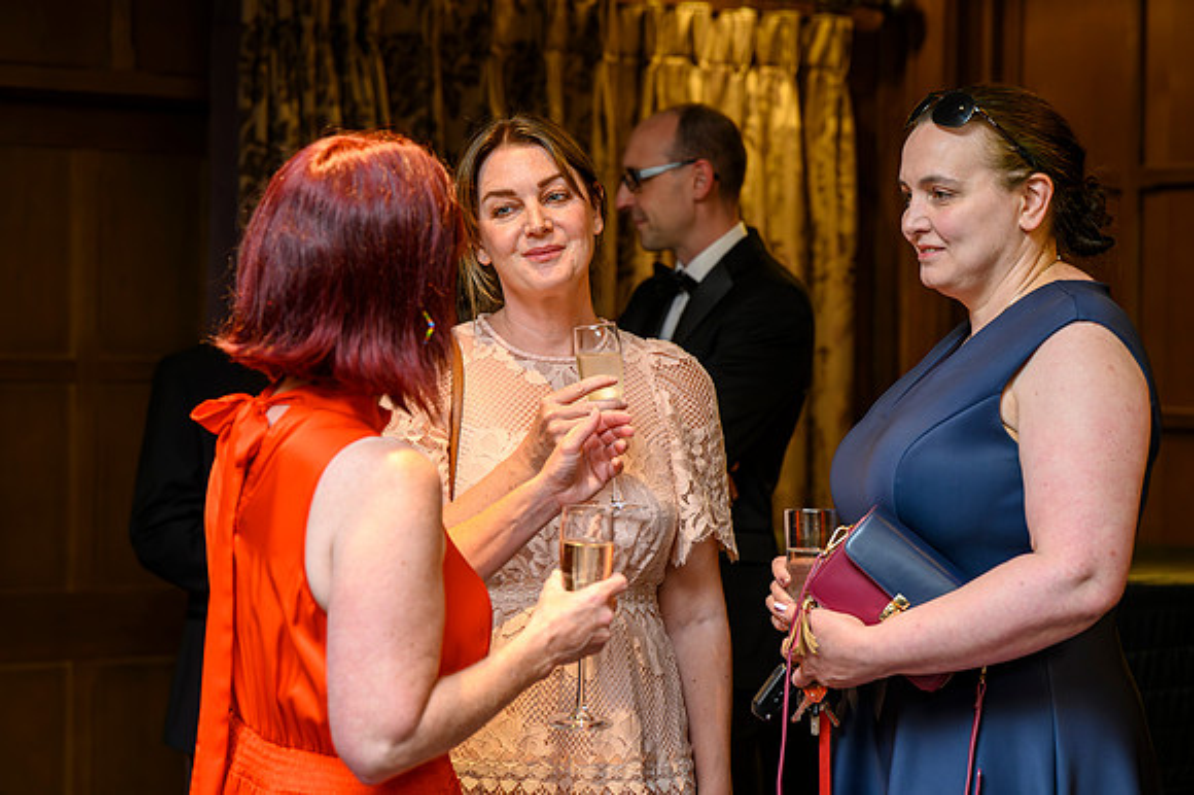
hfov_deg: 24.1
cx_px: 597
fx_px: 2795
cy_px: 398
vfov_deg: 16.2
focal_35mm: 84
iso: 2800
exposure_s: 1/200
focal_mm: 84
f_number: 4
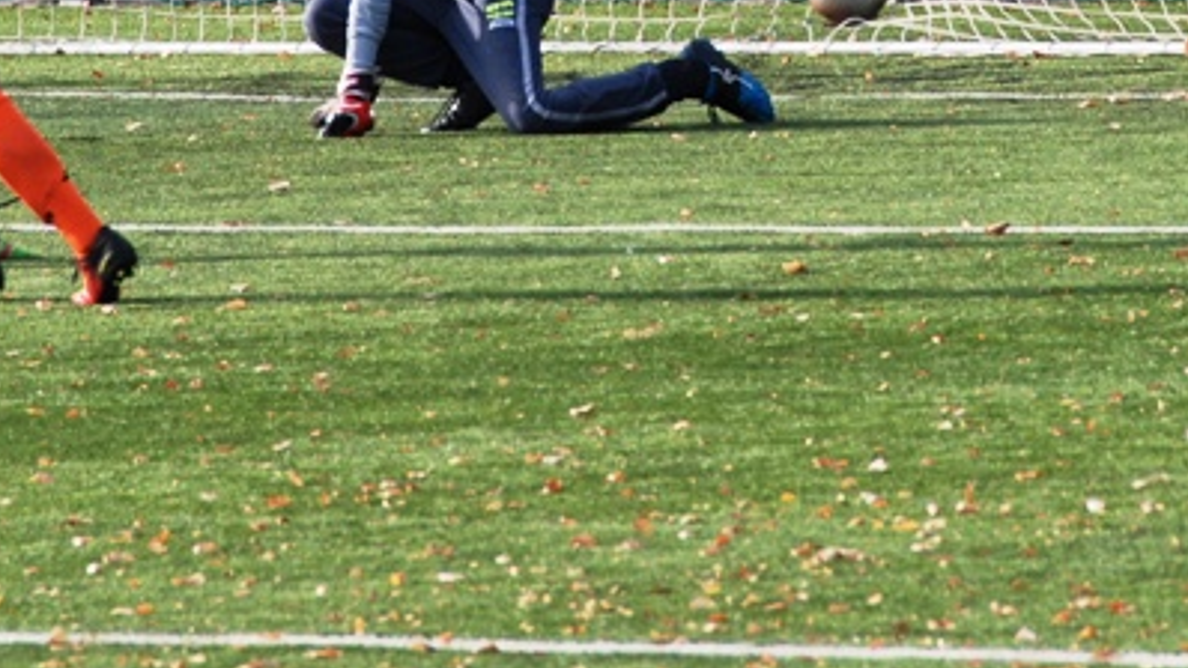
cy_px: -261
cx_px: 651
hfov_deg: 2.7
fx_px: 25519
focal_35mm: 810
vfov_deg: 1.5
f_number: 5.6
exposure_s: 1/320
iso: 400
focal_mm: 200
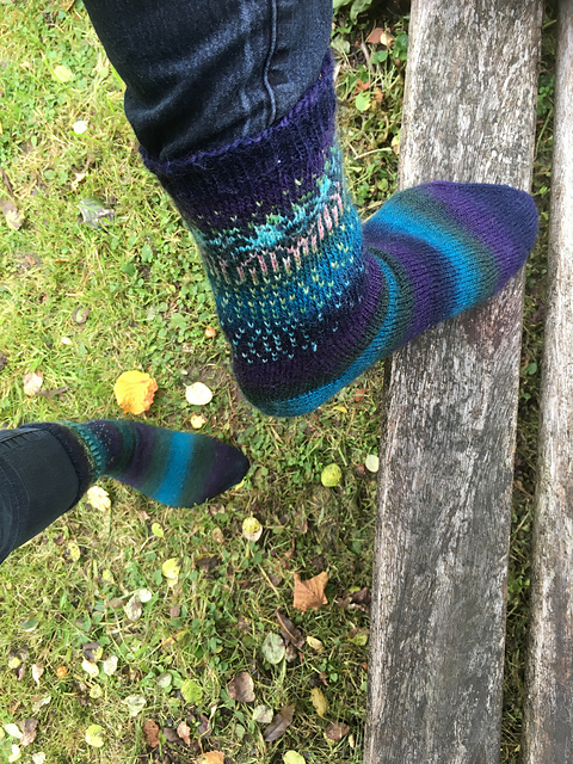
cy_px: 382
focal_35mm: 29
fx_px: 640
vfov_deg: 61.7
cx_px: 286
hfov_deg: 48.2
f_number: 2.2
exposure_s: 1/33
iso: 25
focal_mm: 4.15
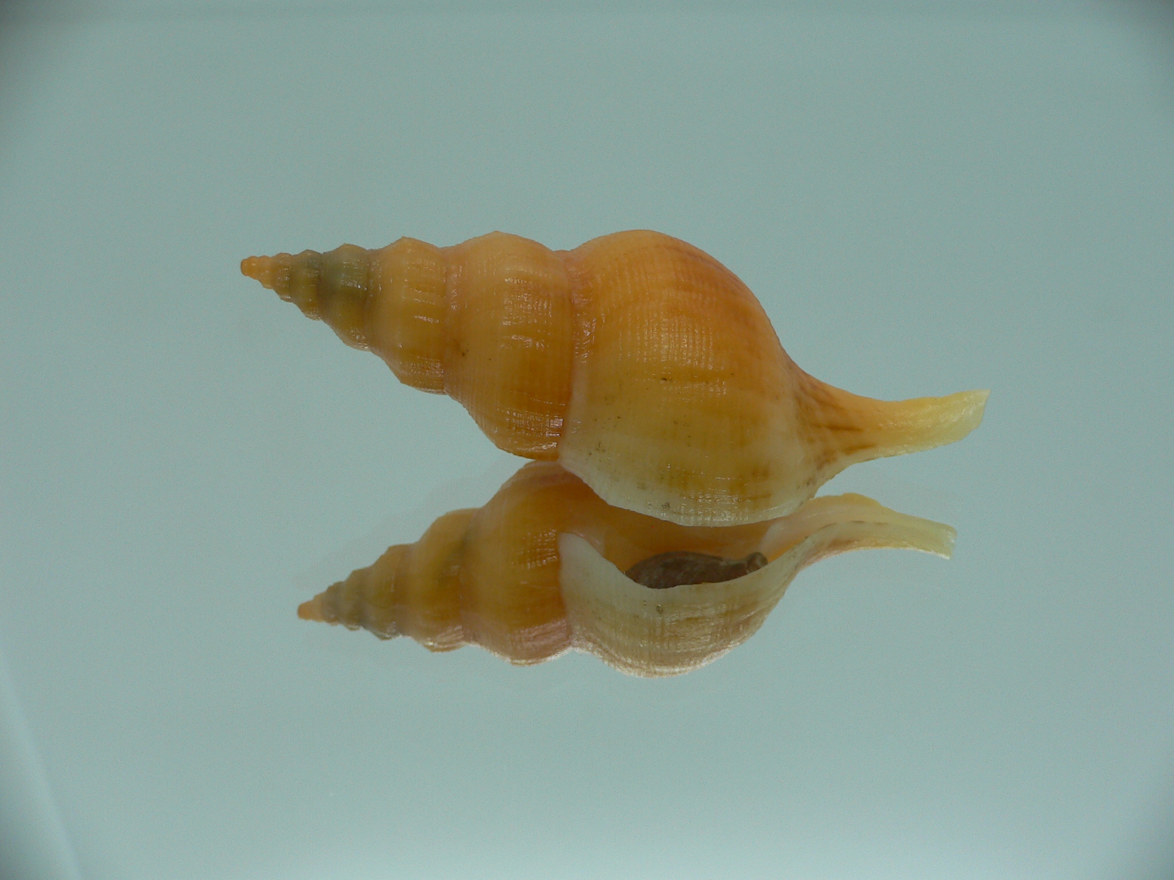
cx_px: 587
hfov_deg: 52.6
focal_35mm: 35
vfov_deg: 40.7
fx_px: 1187
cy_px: 440
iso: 80
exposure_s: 1/60
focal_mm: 4.6
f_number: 2.8
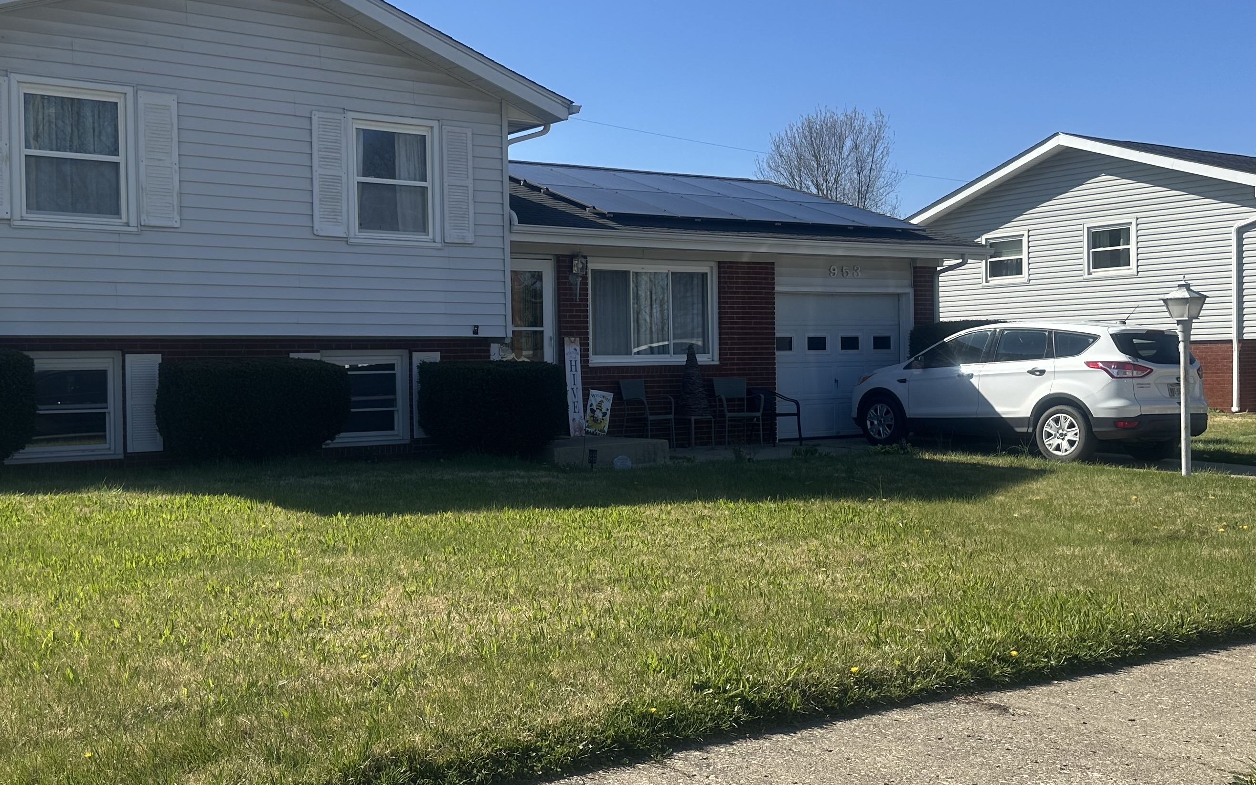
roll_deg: +0.8
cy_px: 378
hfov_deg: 50.3
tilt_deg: -1.3
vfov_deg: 32.8
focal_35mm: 39
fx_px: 1335
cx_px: 553
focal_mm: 6.86
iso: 80
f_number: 1.78
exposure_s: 1/4016
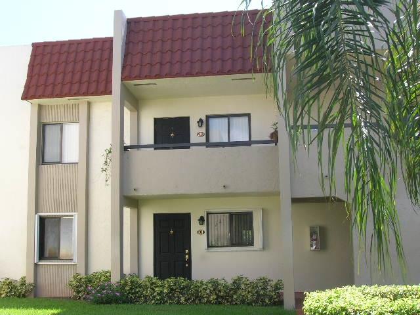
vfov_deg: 34.3
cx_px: 210
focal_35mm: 42
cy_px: 158
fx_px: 510
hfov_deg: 44.8
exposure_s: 1/80.7
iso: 50
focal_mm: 7
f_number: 5.2
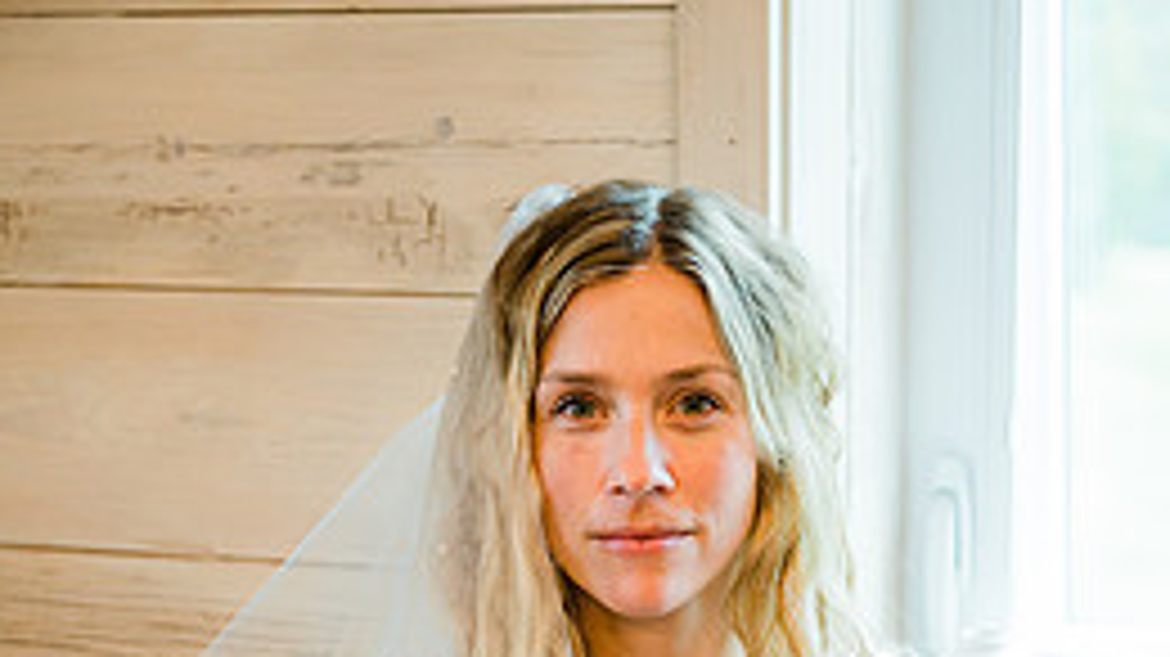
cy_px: 868
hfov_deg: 18.8
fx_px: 3535
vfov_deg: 10.4
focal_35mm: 114
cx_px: 619
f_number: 2.8
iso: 500
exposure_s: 1/200
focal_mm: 63
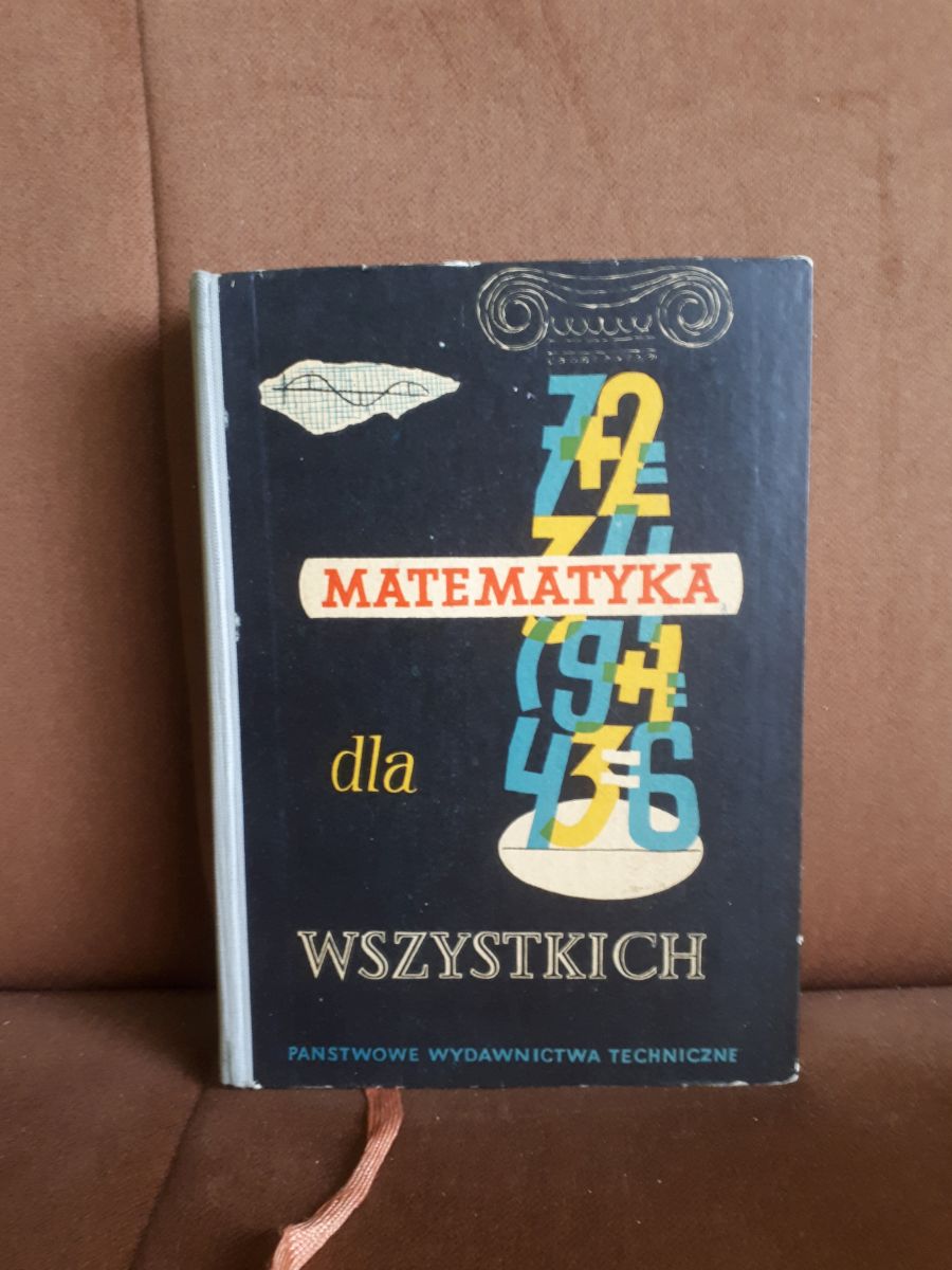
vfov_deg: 65.3
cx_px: 476
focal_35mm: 27
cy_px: 635
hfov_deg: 51.4
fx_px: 990
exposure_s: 1/17
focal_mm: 3.6
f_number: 1.9
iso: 200
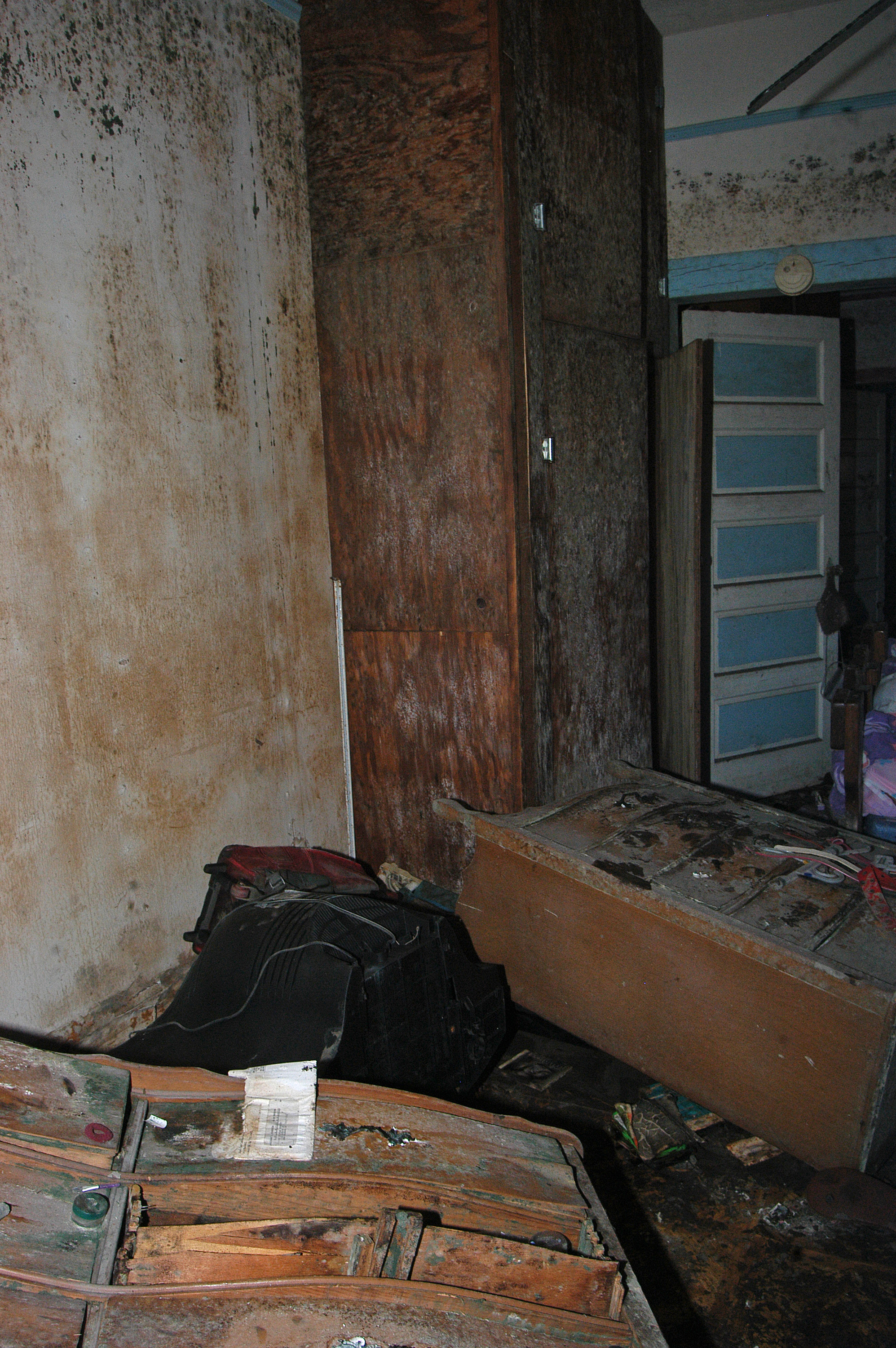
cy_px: 674
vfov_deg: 67.4
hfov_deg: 47.9
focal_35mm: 27
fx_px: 1010
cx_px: 448
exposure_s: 1/60
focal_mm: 18
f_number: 5.6
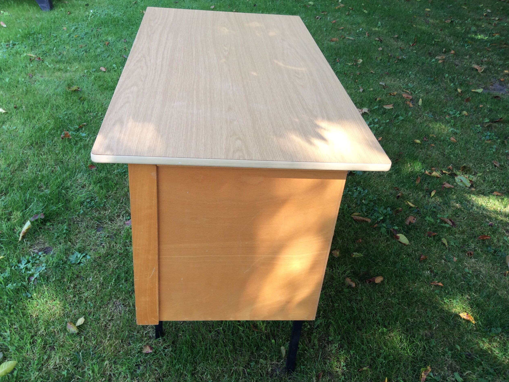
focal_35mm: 33
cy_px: 191
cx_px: 248
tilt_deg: -34.2
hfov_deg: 55.4
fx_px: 485
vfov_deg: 42.9
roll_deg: -0.7
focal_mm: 3.3
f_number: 2.4
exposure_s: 1/133
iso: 32
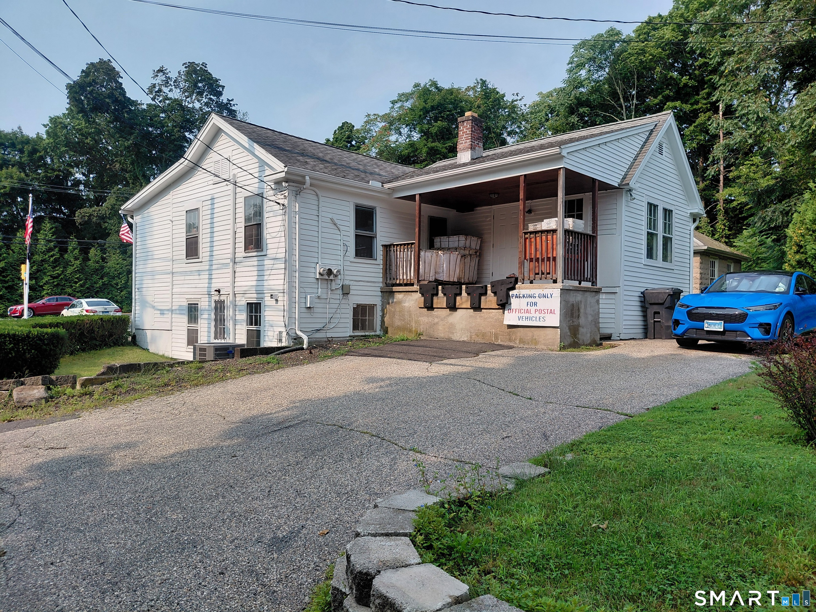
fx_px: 589
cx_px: 408
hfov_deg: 69.4
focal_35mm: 25
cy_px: 306
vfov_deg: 54.9
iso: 50
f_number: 1.8
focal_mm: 4.69
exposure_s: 1/1972
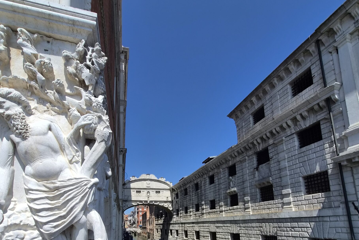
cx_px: 174
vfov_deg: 59.9
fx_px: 189
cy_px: 189
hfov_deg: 86.9
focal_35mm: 19
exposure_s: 1/5008
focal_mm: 2.2
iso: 100
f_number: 2.2
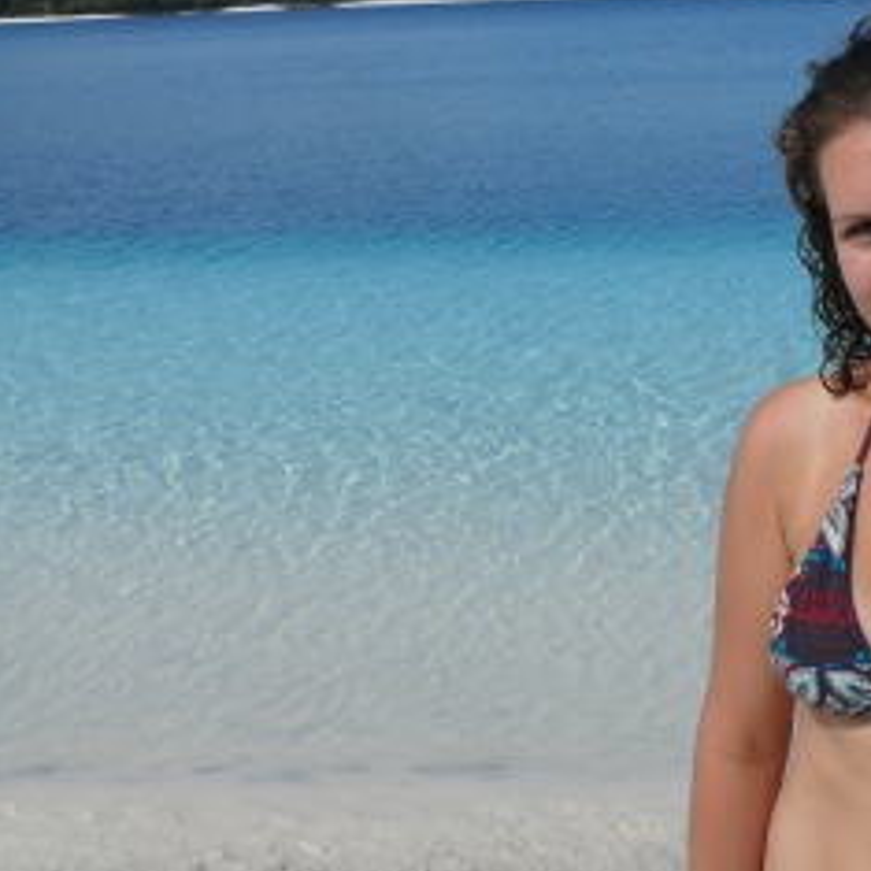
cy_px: 326
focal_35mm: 58
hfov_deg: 28.5
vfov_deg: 29.4
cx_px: 771
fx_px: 1651
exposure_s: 1/400
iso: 100
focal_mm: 7.4
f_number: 7.1
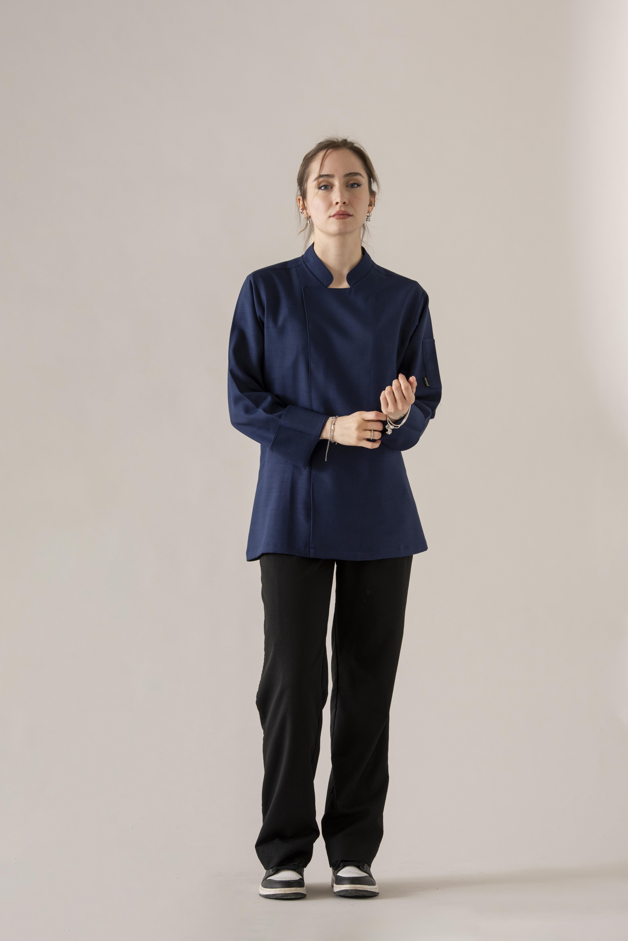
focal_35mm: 112
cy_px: 470
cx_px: 314
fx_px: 2928
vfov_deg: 18.3
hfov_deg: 12.2
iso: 320
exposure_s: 1/160
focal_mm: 112
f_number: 11
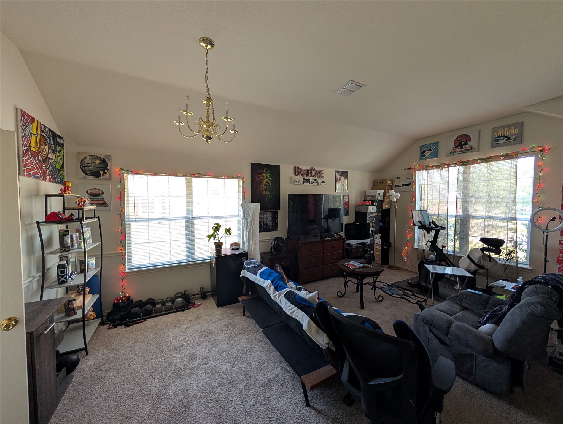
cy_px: 212
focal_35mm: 12
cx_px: 282
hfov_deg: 110.5
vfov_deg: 94.6
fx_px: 195
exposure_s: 1/125
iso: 115
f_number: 1.7
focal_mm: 2.02
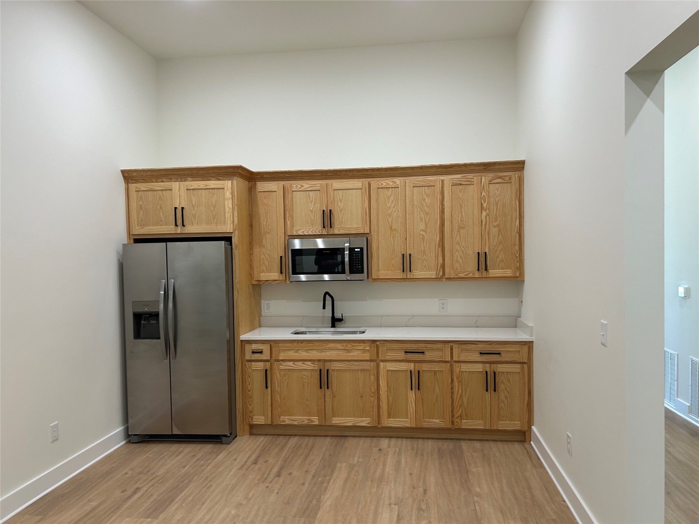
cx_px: 350
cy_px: 262
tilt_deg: -1.1
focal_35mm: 26
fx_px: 525
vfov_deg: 53.1
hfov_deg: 67.3
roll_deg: +1.2
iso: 80
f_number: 1.5
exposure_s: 1/60
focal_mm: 5.7
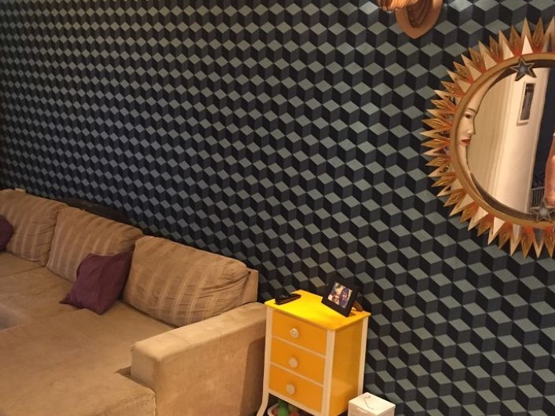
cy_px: 199
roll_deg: -3.0
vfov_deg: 34.3
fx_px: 673
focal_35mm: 42
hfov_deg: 44.2
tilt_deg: -13.0
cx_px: 189
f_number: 2.2
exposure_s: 1/30
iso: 250
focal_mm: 4.15
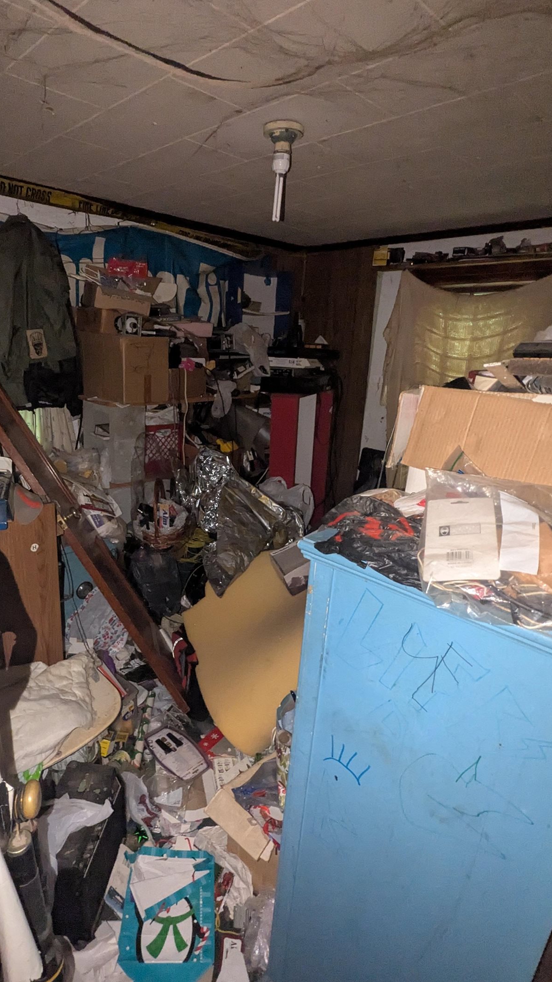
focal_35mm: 19
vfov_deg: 89.5
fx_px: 494
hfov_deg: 57.7
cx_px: 213
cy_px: 519
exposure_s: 1/24
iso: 1088
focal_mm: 2.35
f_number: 2.2
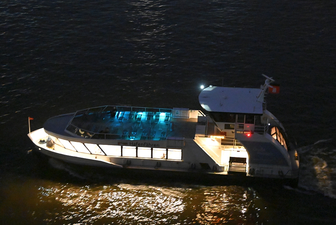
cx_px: 168
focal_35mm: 55
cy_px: 112
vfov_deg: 24.7
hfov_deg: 36.2
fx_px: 514
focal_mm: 55
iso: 25600
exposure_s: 1/40
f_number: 4
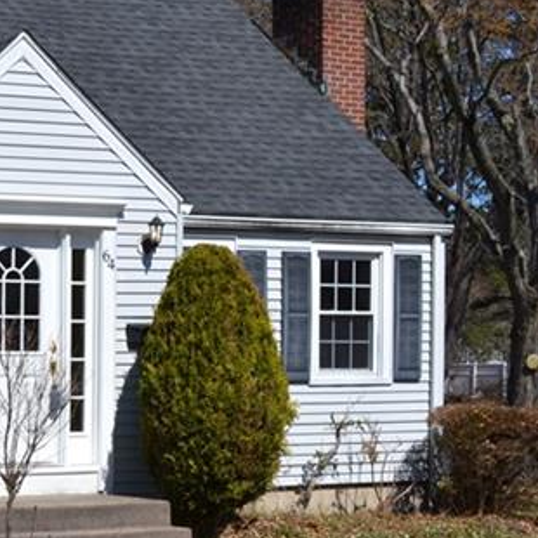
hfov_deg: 15.8
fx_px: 1776
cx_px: -283
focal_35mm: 101
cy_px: 361
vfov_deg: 17.2
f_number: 9
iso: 100
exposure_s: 1/320
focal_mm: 24
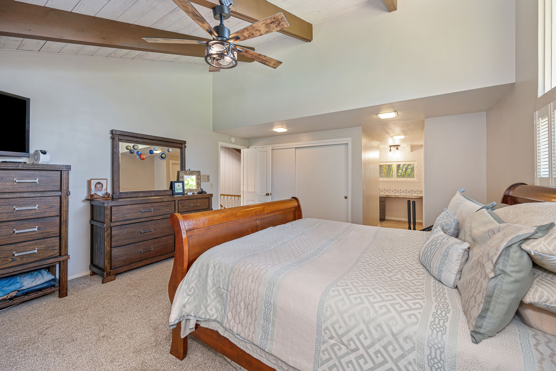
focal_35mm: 14
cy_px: 186
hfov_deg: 104.3
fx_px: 216
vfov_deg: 81.2
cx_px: 278
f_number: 6.3
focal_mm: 14
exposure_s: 1/60
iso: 640
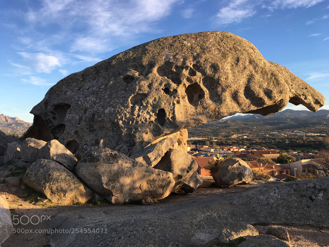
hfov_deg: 61.7
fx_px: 276
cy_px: 124
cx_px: 164
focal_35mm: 29
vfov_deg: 48.2
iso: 25
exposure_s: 1/475
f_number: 2.2
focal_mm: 4.15
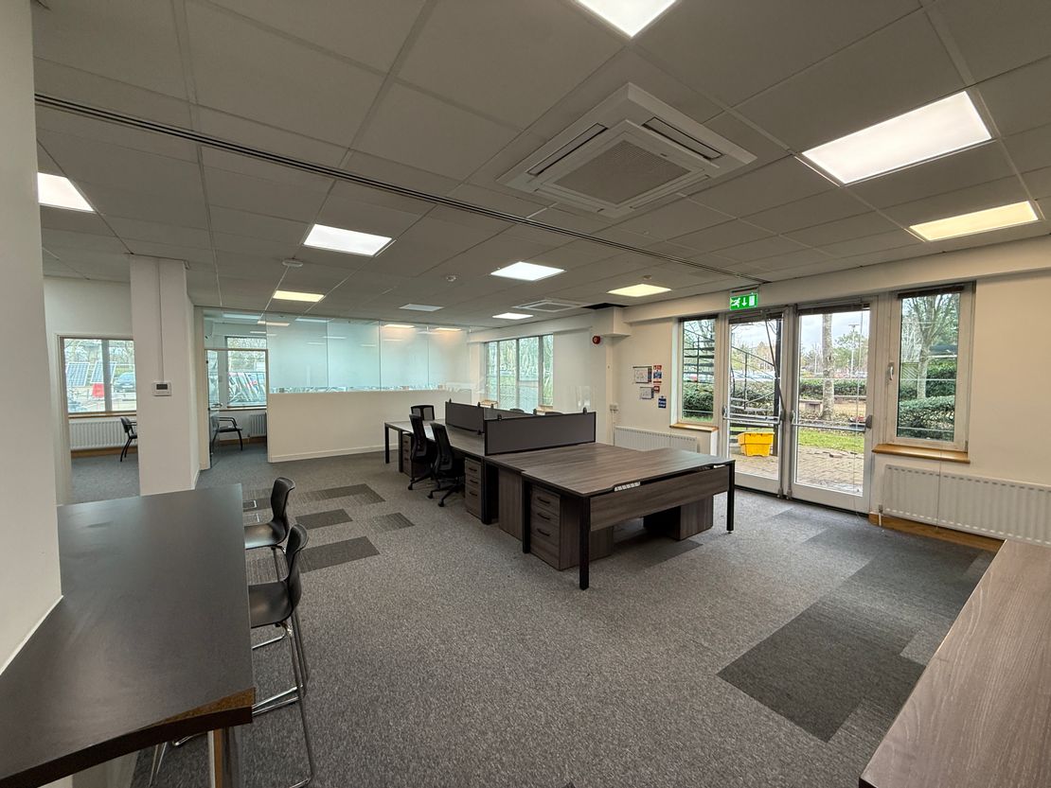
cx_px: 526
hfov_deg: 102.1
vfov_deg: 85.7
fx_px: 425
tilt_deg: -1.9
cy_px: 394
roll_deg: -0.4
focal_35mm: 14
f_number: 2.2
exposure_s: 1/99
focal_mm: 2.22
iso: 125
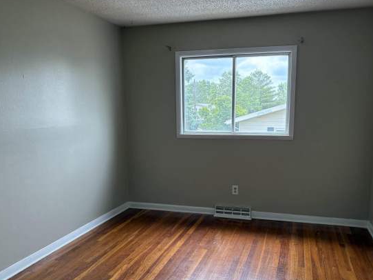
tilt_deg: -8.9
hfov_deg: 56.8
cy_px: 163
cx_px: 194
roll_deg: +0.2
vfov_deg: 44.0
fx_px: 345
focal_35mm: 32
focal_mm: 5.96
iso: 80
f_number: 1.6
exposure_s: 1/232
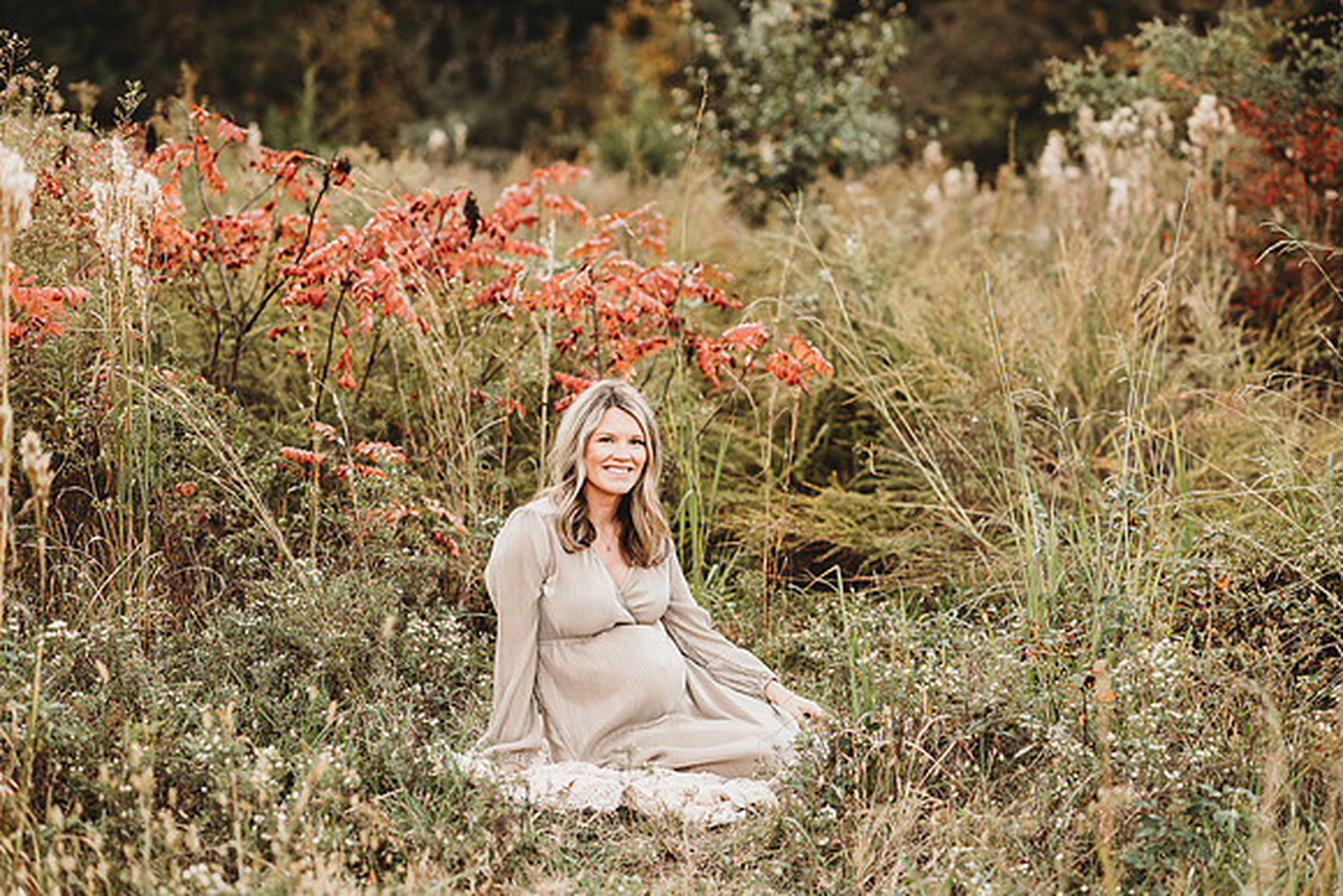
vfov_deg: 16.1
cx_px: 672
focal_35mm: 85
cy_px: 448
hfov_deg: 23.9
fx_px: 3172
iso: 200
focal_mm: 85
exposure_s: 1/320
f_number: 2.2
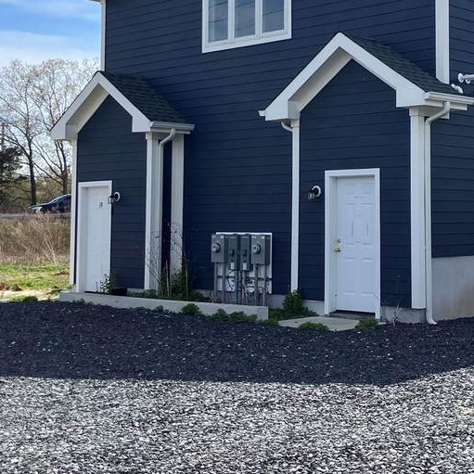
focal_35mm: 62
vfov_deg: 27.5
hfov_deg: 27.2
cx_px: 376
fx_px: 961
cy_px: 157
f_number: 1.8
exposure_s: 1/2433
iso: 32
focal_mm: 3.99
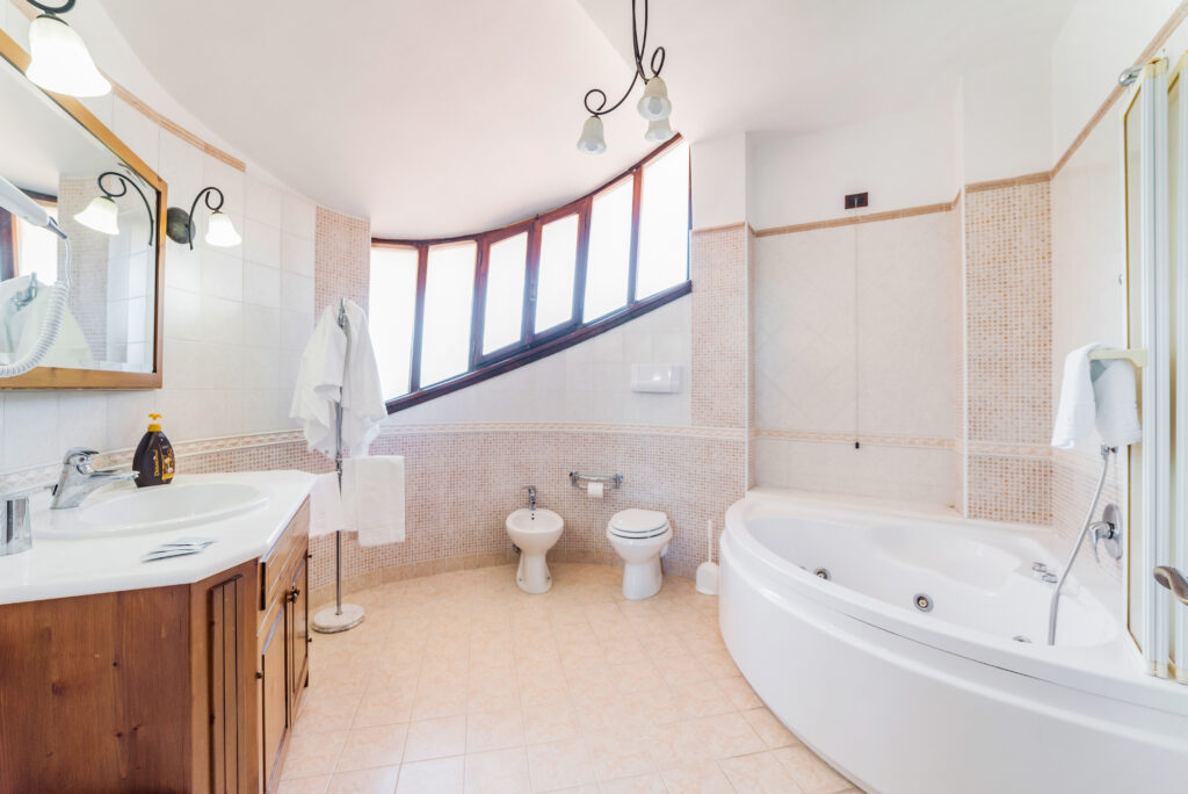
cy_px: 397
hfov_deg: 104.2
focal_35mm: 14
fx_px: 462
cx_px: 594
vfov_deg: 81.3
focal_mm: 14
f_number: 8
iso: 100
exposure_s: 1/8
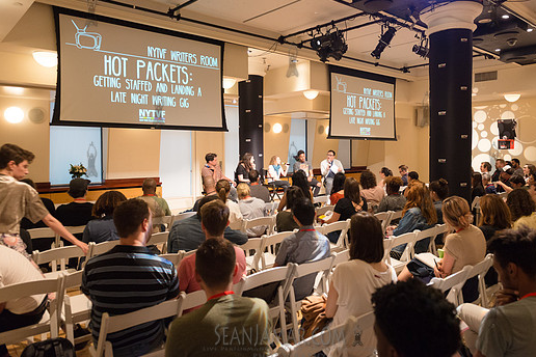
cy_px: 159
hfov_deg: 67.3
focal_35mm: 27
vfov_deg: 47.8
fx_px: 402
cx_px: 292
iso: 2500
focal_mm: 24
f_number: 4
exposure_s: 1/100
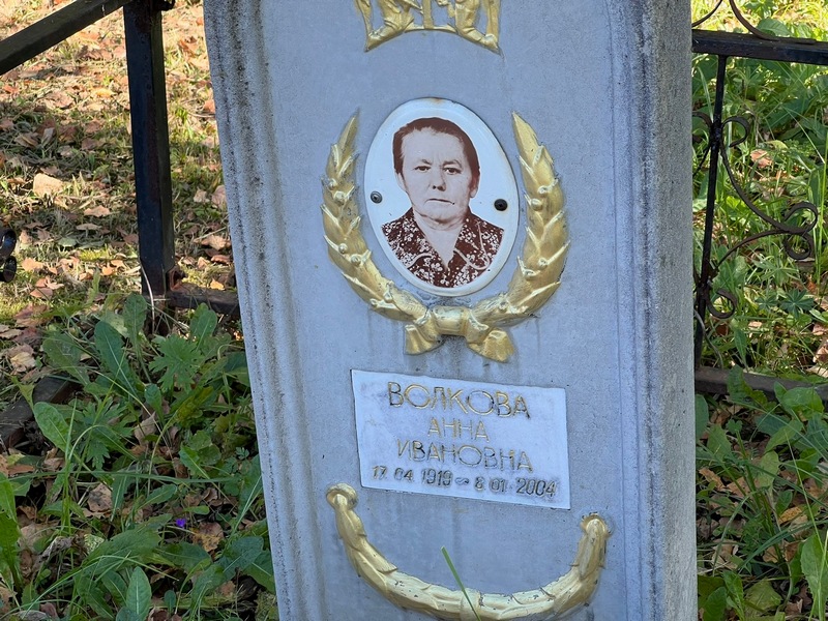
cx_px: 414
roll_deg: +0.7
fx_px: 1842
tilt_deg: -24.6
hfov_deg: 25.3
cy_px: 310
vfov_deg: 19.1
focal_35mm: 77
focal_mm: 9
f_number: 2.8
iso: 32
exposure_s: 1/110
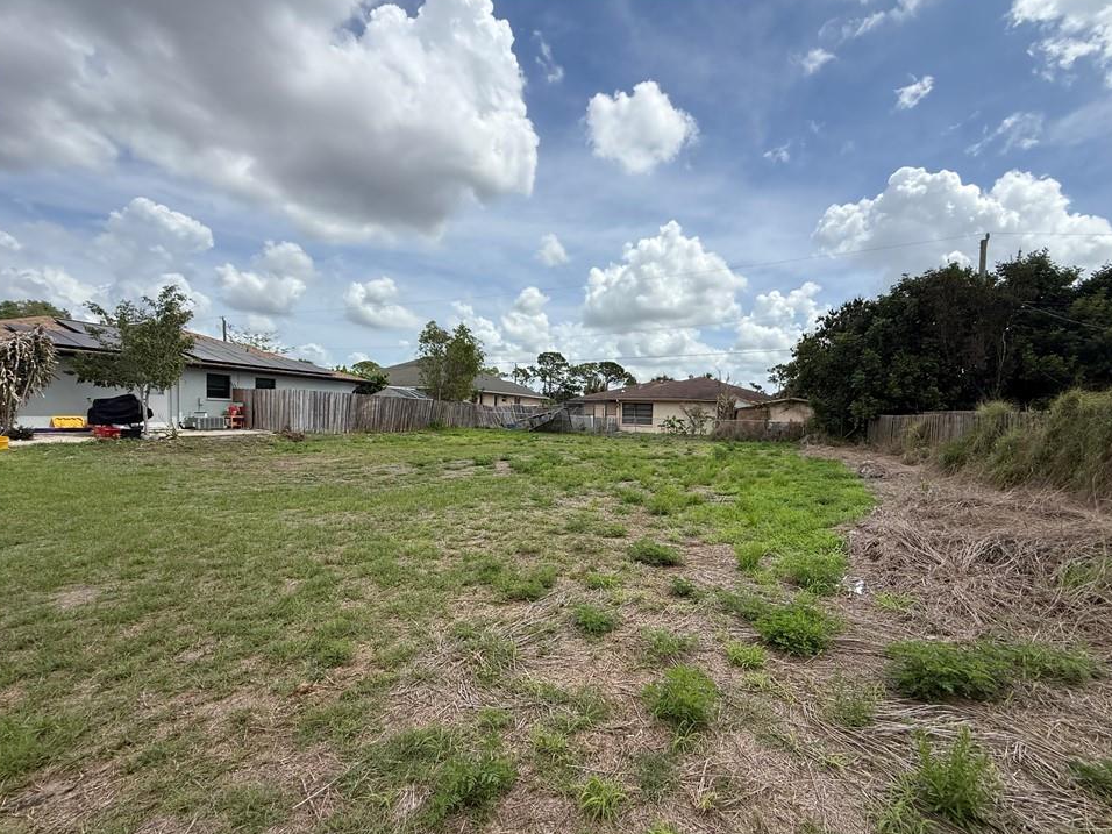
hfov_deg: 98.1
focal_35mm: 15
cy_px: 436
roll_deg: -2.3
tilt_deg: -2.9
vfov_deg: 81.7
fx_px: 482
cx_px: 585
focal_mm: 2.22
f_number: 2.2
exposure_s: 1/2976
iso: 50
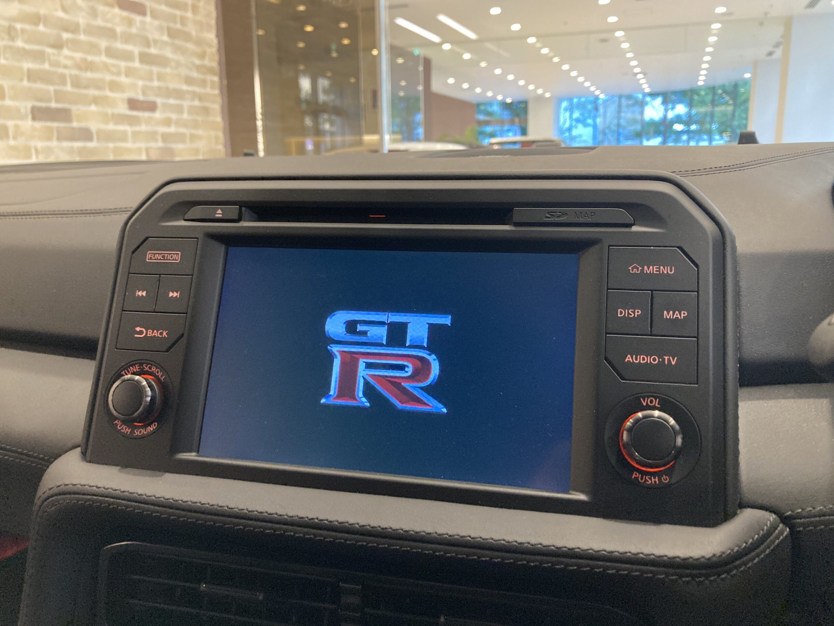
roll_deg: +0.8
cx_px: 417
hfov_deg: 63.4
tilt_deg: -11.2
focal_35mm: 28
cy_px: 313
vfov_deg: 49.7
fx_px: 675
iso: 320
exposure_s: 1/43
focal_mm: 3.99
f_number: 1.8
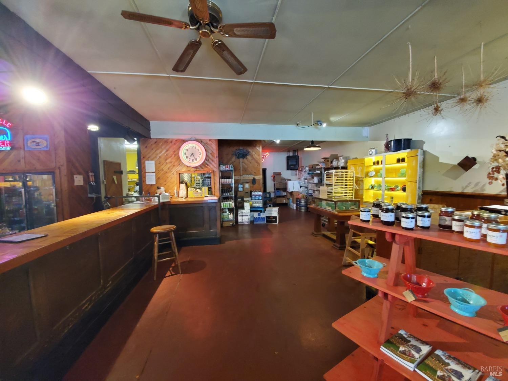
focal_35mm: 13
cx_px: 254
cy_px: 190
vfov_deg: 89.9
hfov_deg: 106.2
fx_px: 191
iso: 800
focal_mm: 1.8
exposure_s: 1/29
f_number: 2.2
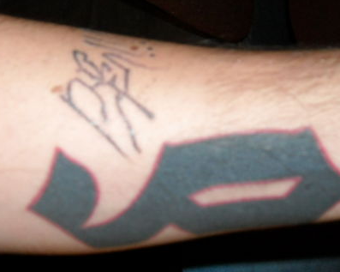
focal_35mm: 37
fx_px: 372
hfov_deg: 49.1
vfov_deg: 40.1
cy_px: 136
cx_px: 175
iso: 200
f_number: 2.8
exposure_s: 1/60
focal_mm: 5.7
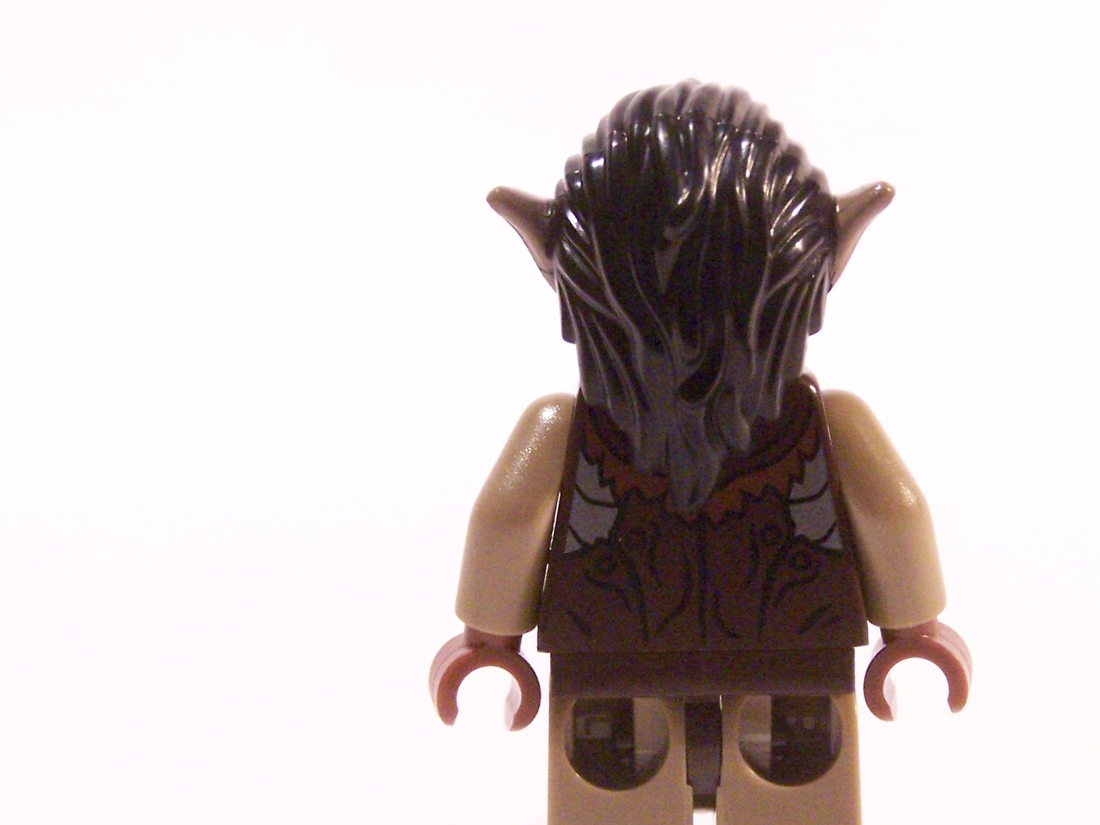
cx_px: 723
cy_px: 512
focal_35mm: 119
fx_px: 3781
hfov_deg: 16.5
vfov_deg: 12.4
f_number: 3.6
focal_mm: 12.4
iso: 400
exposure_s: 1/30
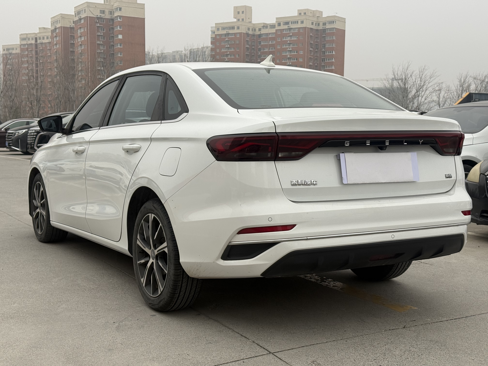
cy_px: 183
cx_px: 244
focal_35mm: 48
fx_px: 677
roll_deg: -0.7
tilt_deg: -5.2
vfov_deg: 30.3
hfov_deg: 39.7
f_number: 1.78
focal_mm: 6.76
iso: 80
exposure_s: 1/458
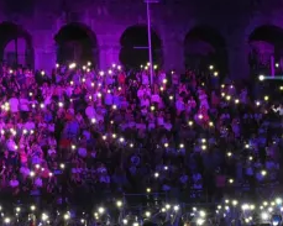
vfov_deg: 11.8
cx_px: 101
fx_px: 1097
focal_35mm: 131
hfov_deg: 14.7
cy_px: 135
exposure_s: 1/100
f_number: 4
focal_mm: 42
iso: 4000
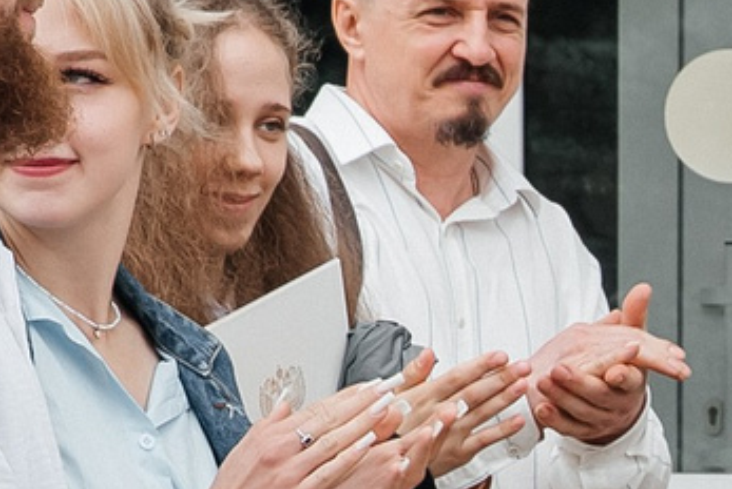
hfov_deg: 6.8
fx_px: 5861
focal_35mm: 288
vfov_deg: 4.7
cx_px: 1622
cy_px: 842
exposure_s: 1/500
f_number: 6.3
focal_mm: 38
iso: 320
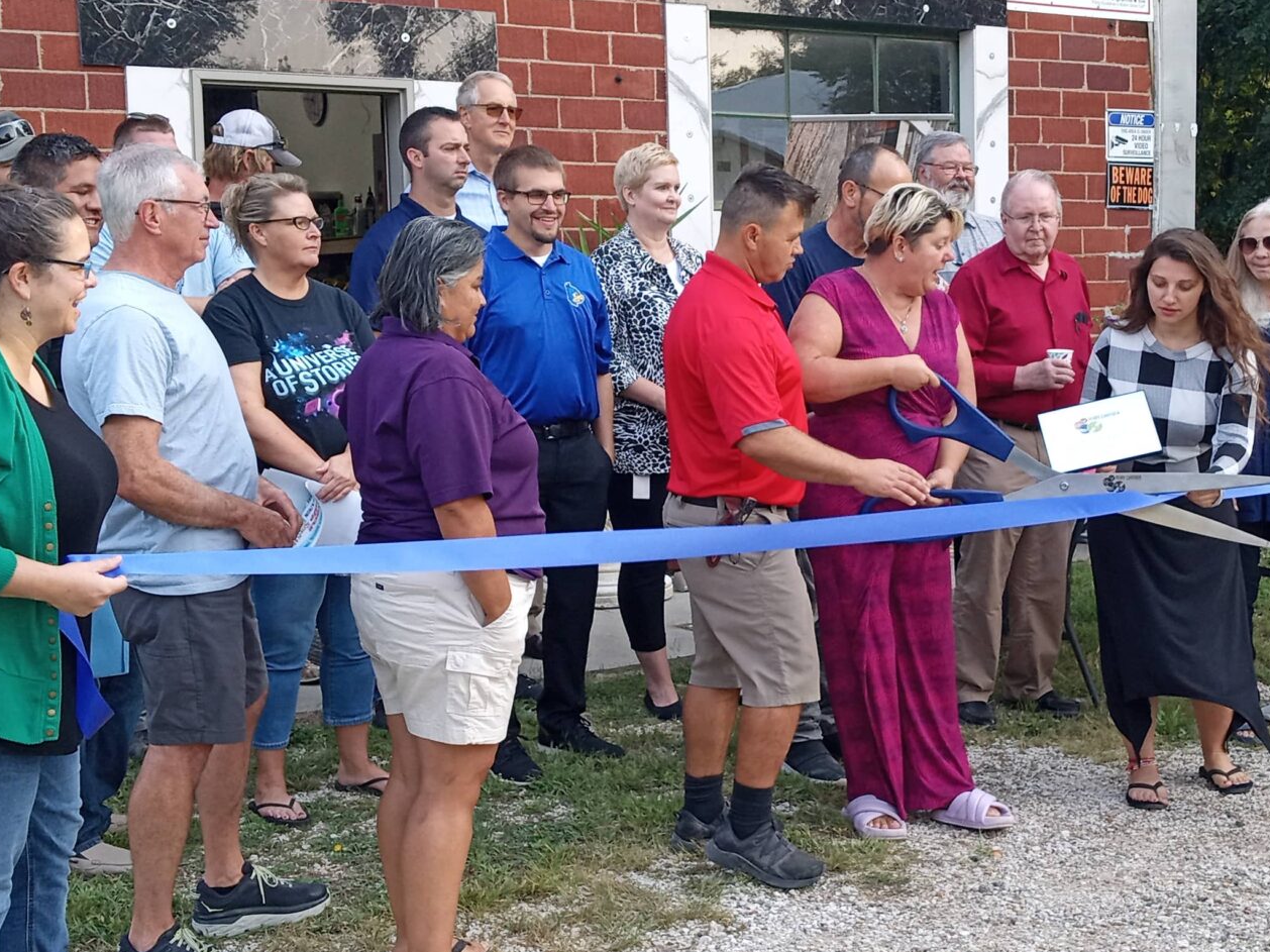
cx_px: 767
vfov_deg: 25.6
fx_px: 2091
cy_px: 499
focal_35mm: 57
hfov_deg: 33.7
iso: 104
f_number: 2.2
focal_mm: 3.71
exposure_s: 1/144
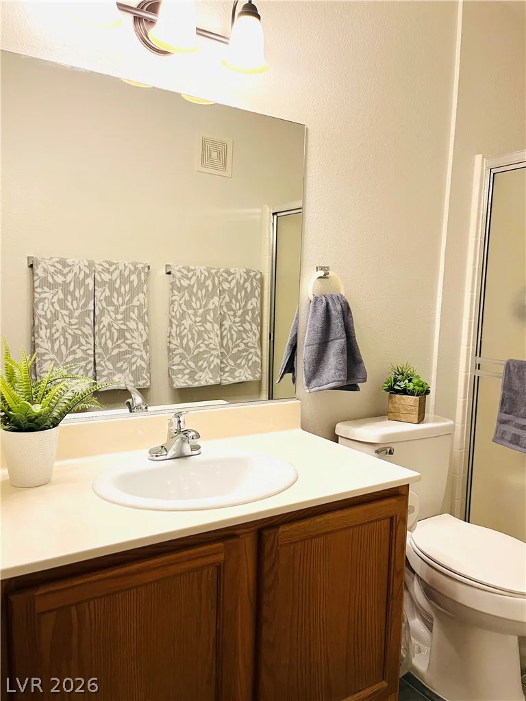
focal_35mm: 26
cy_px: 350
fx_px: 527
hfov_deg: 53.1
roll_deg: -2.1
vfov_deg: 67.3
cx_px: 263
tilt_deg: -4.2
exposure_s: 1/60
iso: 100
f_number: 1.6
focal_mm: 5.1
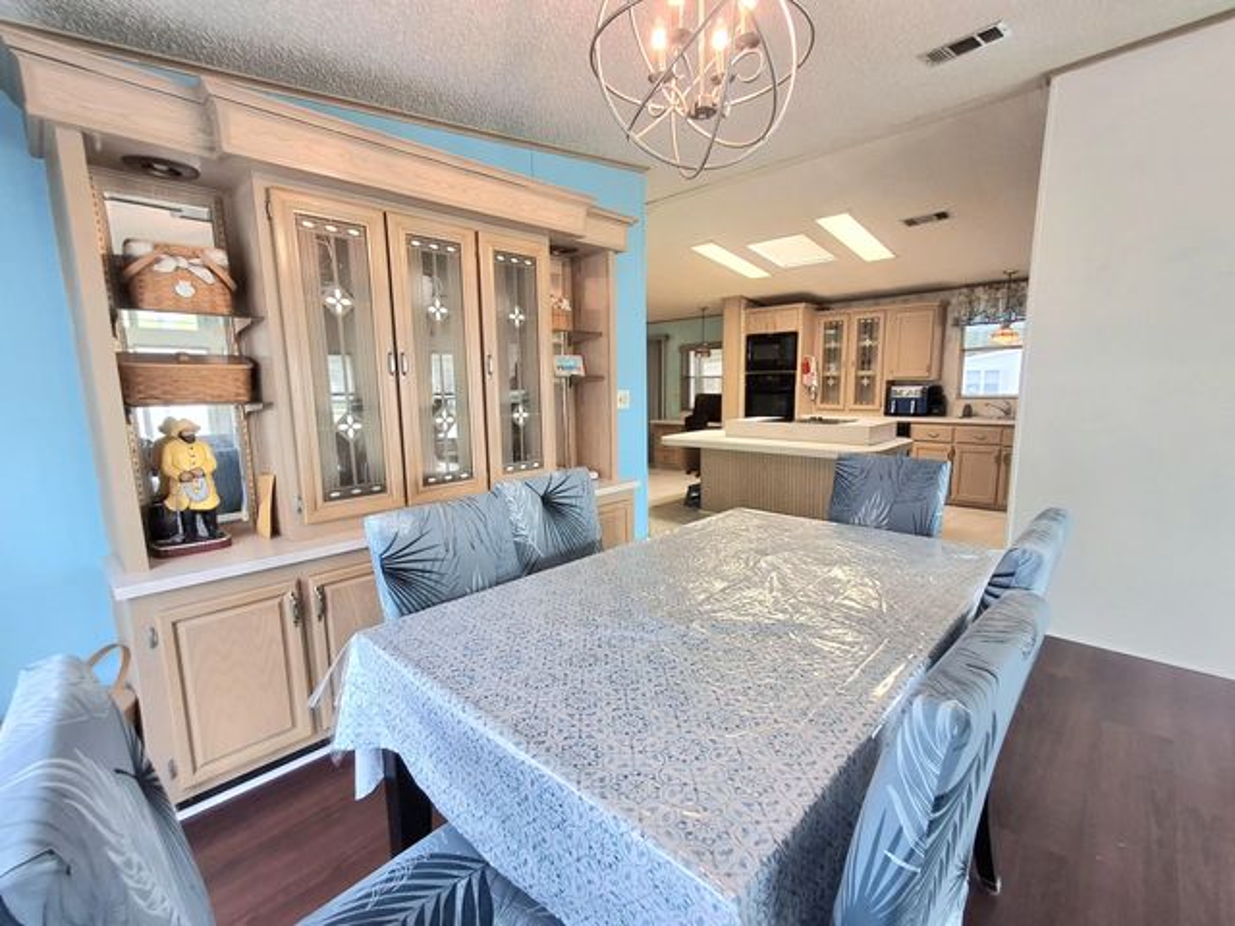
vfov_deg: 78.1
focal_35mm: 16
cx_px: 618
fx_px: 571
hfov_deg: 94.5
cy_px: 463
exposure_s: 1/40
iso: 50
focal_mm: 1.64
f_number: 2.2
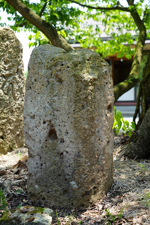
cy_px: 112
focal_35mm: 53
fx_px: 331
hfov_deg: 25.5
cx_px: 75
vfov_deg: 37.5
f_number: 5.6
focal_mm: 53
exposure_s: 1/80
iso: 100
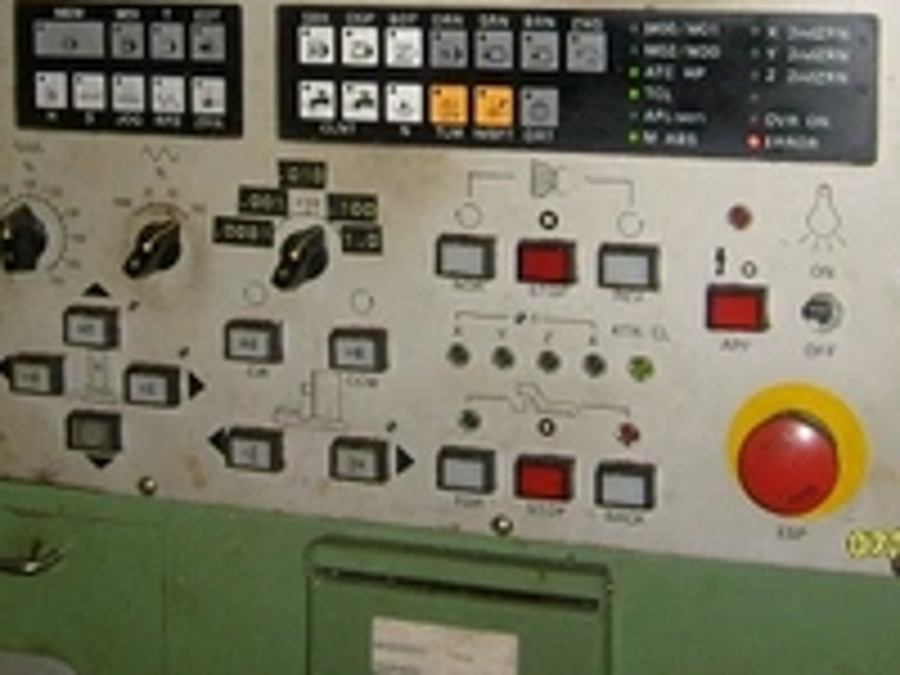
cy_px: 9
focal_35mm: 70
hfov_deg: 27.8
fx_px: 1820
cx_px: 414
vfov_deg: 20.4
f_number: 2.8
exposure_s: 1/45
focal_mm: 5.8
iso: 100
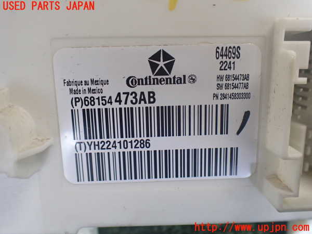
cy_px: 117
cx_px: 156
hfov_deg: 60.0
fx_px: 270
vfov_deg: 46.8
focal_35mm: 30
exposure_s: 1/125
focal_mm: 5.4
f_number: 2.3
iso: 500
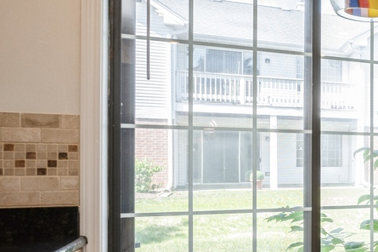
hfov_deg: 27.4
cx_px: 562
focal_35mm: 51
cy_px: 177
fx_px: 535
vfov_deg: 26.2
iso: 200
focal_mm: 14
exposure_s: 1/25
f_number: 9
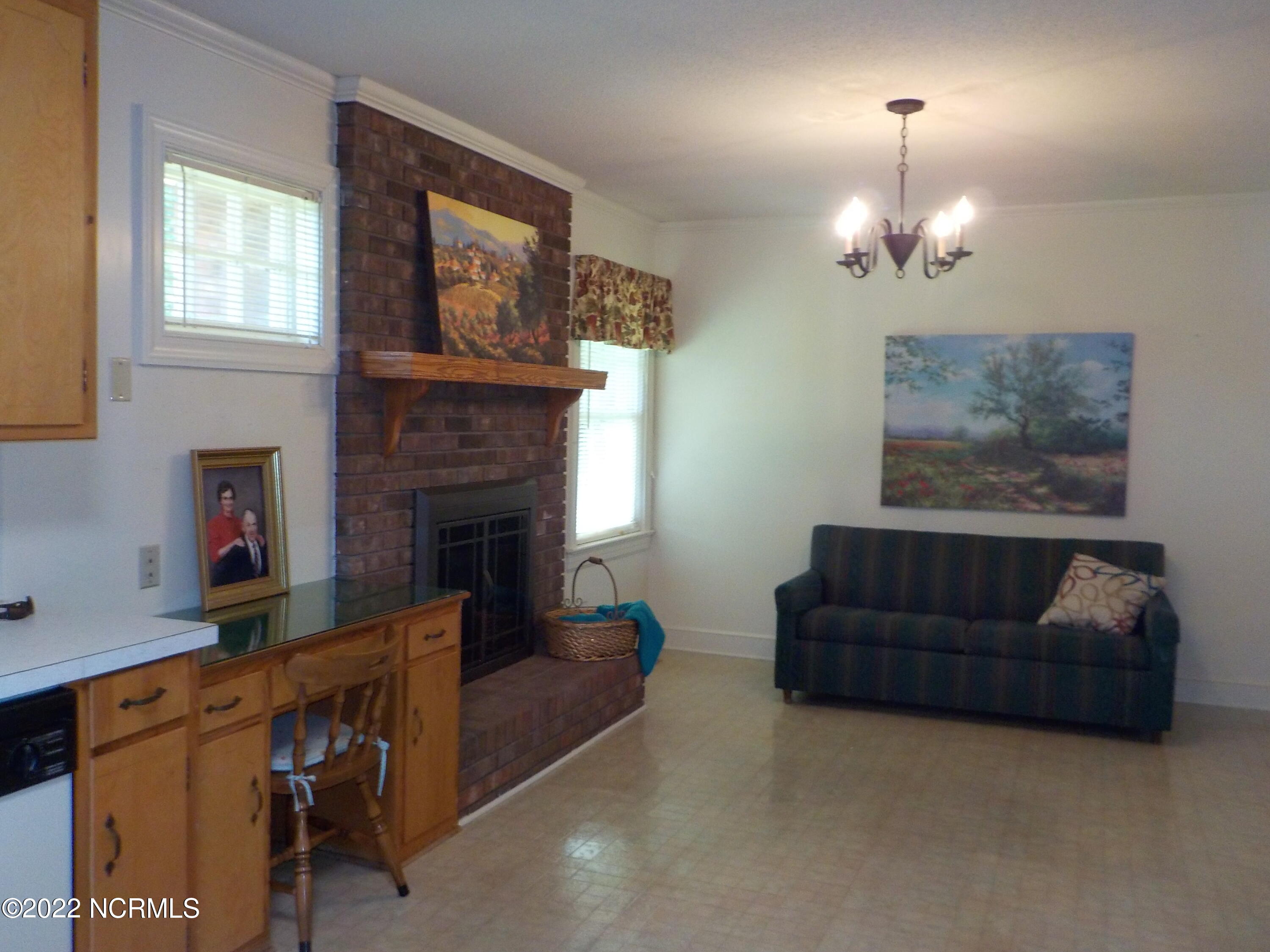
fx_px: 1101
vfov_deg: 46.8
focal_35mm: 30
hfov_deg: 60.0
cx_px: 635
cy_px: 476
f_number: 3.3
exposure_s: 1/30
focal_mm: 4.1
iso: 280
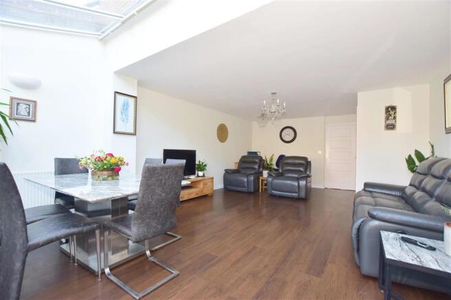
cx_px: 226
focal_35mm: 15
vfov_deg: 77.3
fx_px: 188
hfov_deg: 100.4
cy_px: 150
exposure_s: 1/60
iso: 500
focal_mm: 10
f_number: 5.6
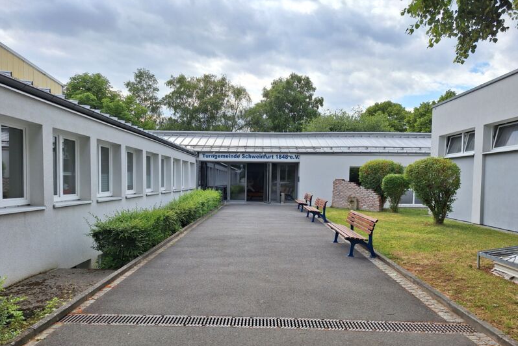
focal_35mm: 24
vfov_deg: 53.0
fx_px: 345
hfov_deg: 73.7
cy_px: 193
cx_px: 259
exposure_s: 1/1429
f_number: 1.8
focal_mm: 5.54
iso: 40
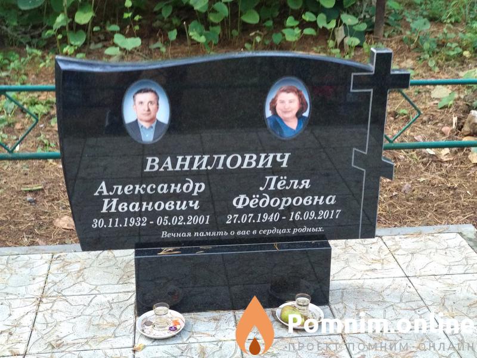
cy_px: 179
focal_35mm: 52
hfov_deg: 36.8
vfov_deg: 28.0
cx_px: 238
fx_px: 717
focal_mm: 5.99
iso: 800
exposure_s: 1/60
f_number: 2.6
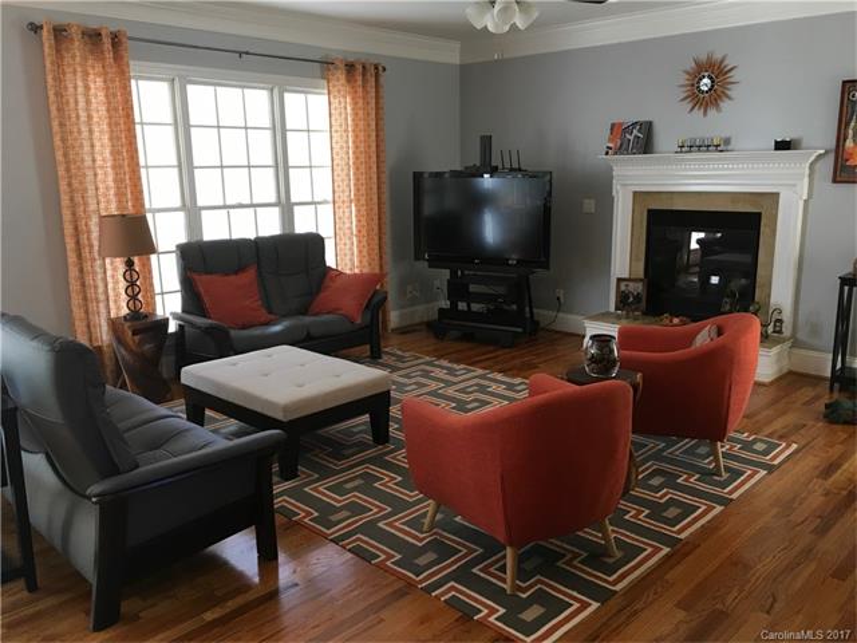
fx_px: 718
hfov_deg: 61.7
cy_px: 322
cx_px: 428
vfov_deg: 48.2
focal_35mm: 29
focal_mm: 4.15
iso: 40
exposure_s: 1/30
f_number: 2.2
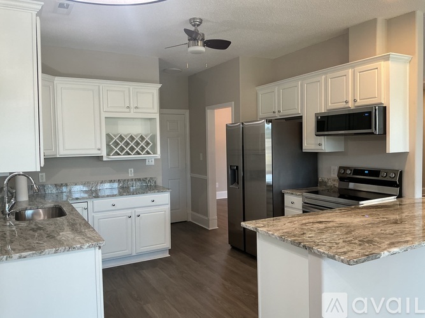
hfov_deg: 61.7
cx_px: 212
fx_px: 356
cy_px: 159
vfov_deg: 48.2
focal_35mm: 29
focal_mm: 3
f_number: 1.8
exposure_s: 1/60
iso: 50
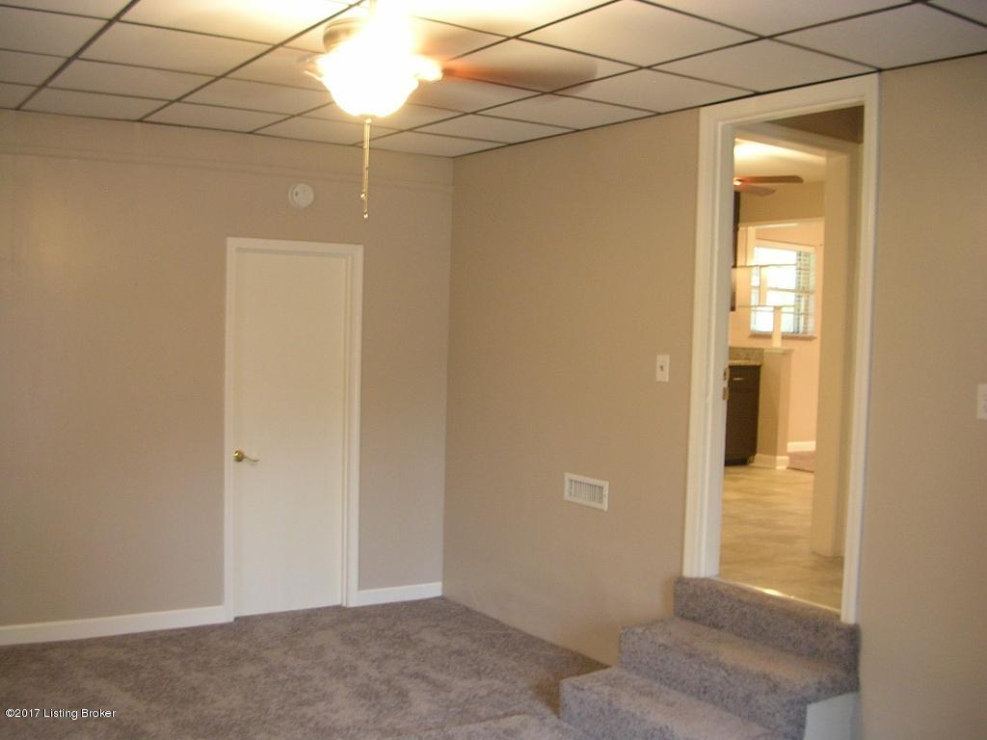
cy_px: 370
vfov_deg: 37.7
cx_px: 494
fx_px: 1083
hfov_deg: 49.0
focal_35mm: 38
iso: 94
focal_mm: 5.8
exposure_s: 1/5.1
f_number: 2.8
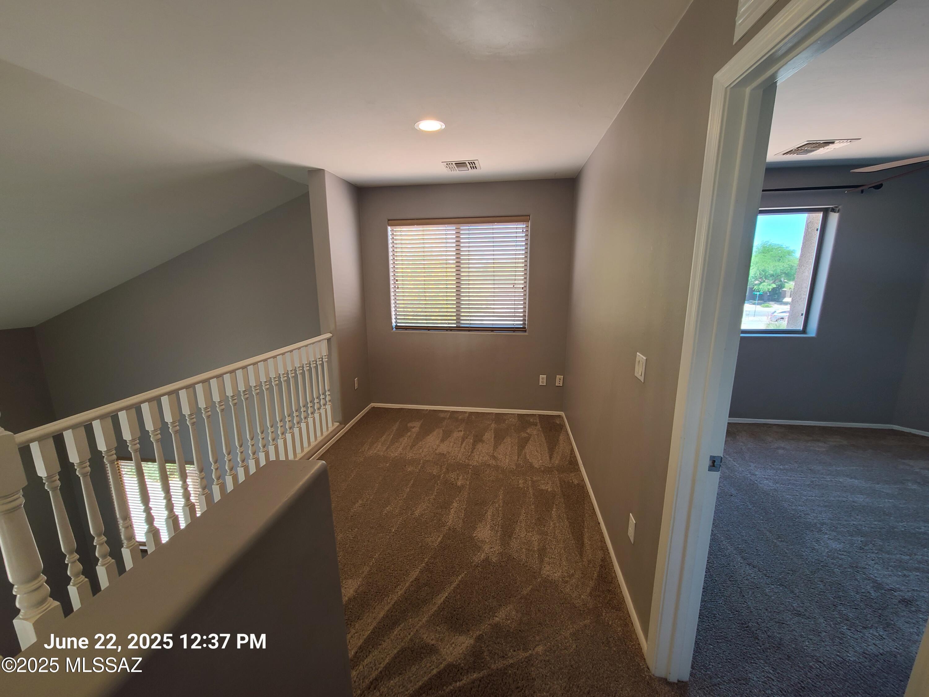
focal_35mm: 13
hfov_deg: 106.2
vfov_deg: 89.9
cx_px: 464
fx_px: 349
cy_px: 348
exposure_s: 1/60
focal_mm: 2.2
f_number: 2.2
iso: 80
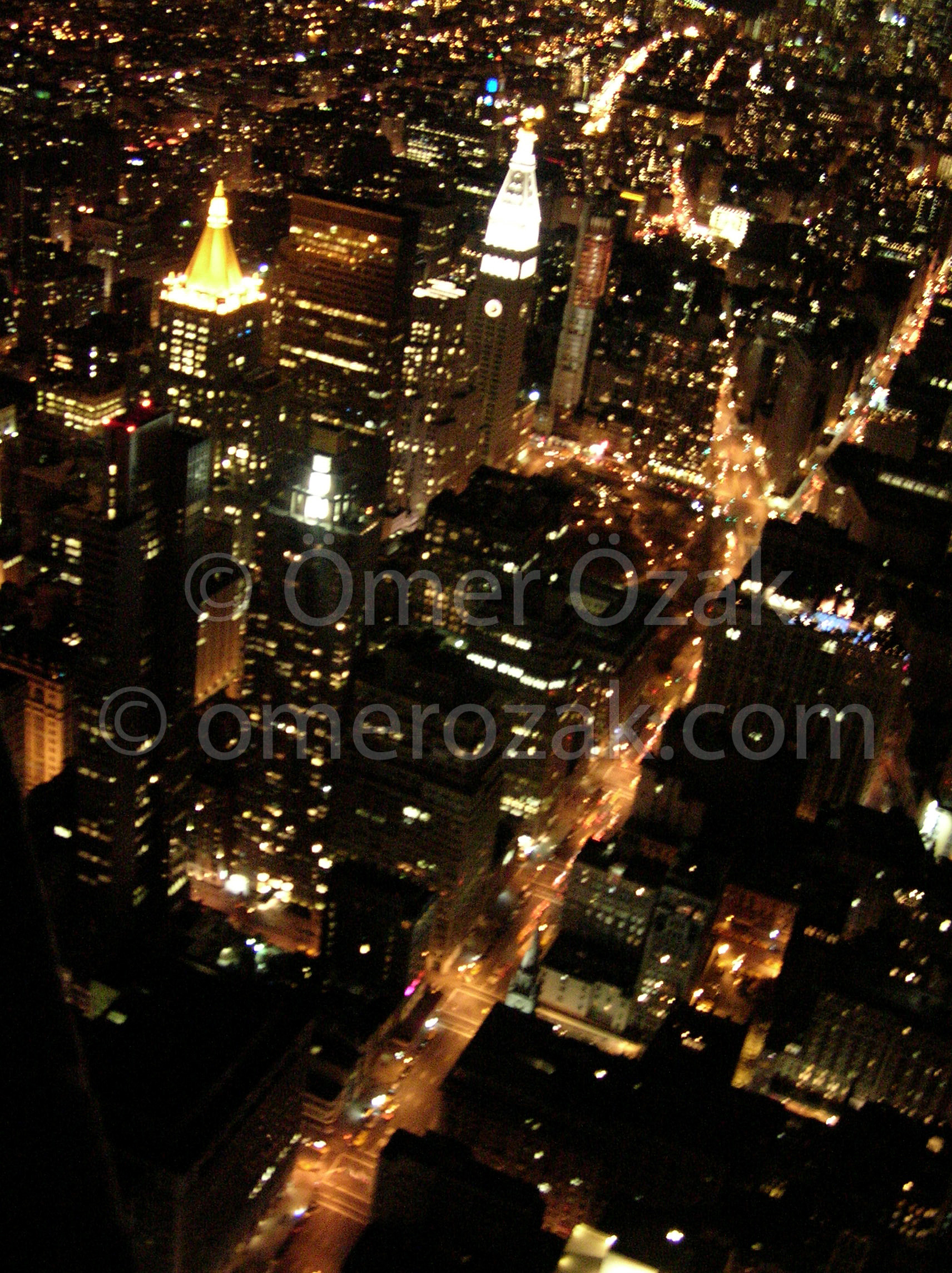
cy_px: 636
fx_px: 1542
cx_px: 476
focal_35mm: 42
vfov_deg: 44.8
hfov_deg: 34.3
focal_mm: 6.9
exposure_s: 1/1.6
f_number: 2.8
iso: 300
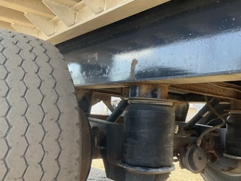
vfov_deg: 37.6
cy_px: 111
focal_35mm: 38
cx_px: 157
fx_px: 265
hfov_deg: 48.3
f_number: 1.8
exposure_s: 1/130
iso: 32
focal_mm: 3
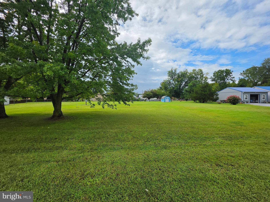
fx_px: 101
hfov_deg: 106.2
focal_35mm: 13
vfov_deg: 89.9
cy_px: 101
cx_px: 135
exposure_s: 1/2551
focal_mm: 2.2
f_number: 1.9
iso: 32
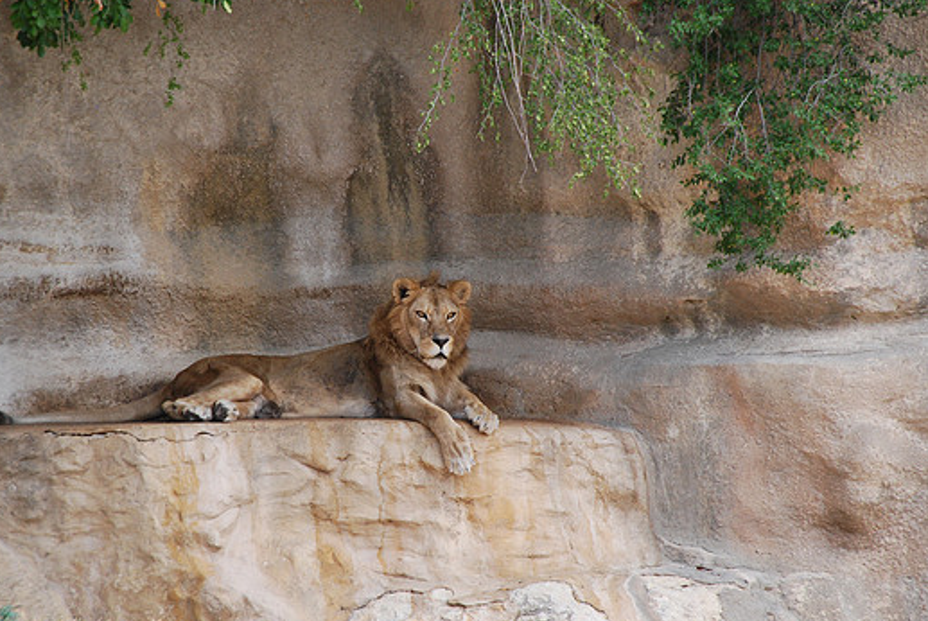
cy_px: 336
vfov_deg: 4.4
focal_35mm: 312
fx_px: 8040
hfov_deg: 6.6
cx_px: 409
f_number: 6
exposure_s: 1/400
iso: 400
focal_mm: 185
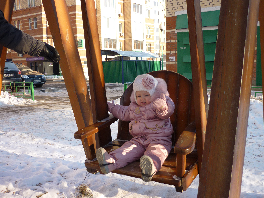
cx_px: 132
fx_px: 297
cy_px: 99
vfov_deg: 36.8
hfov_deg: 47.9
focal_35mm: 39
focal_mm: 6.4
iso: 80
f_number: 3
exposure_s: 1/320
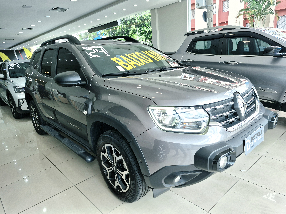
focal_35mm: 23
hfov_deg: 73.9
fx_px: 190
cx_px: 143
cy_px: 107
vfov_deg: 58.9
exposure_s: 1/120
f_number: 1.8
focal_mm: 5.4
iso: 25
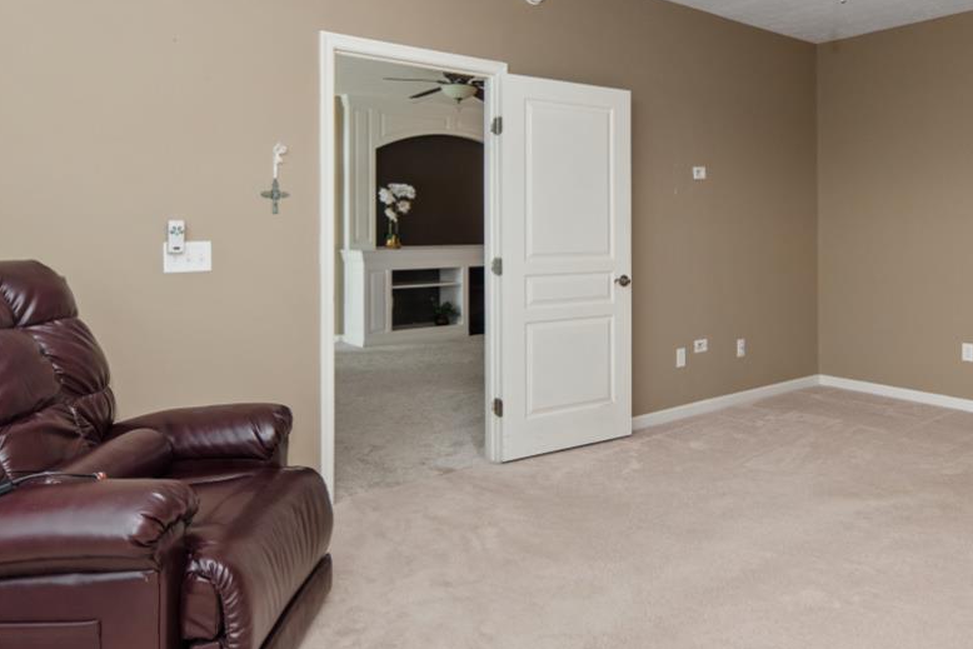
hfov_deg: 66.3
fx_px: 730
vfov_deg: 47.2
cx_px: 610
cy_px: 219
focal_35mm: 27
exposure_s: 1/25
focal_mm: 14
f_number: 5.6
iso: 400
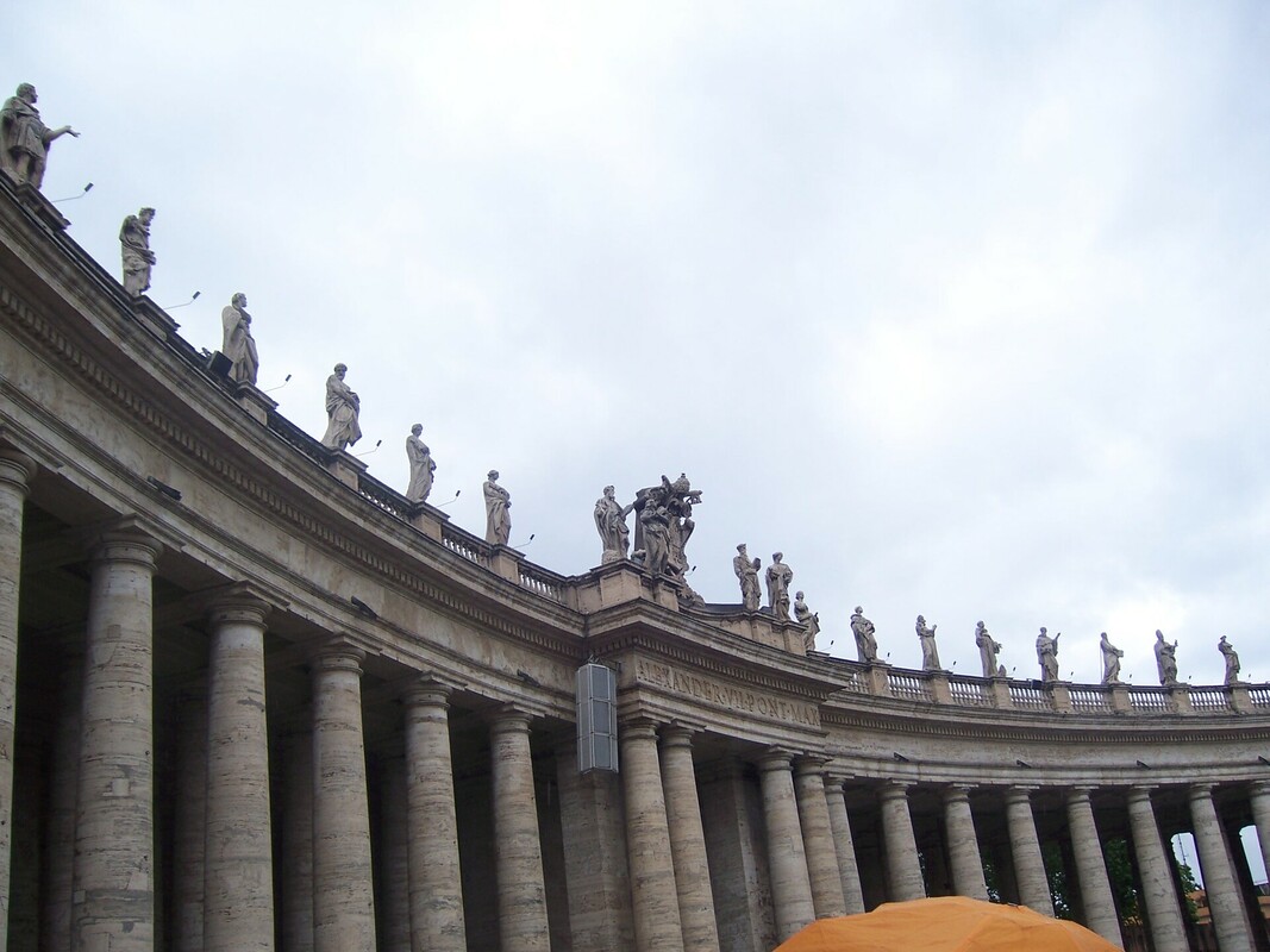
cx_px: 635
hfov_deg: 51.4
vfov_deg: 39.6
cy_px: 476
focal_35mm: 36
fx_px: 1321
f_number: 2.8
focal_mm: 6.2
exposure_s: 1/320
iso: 80
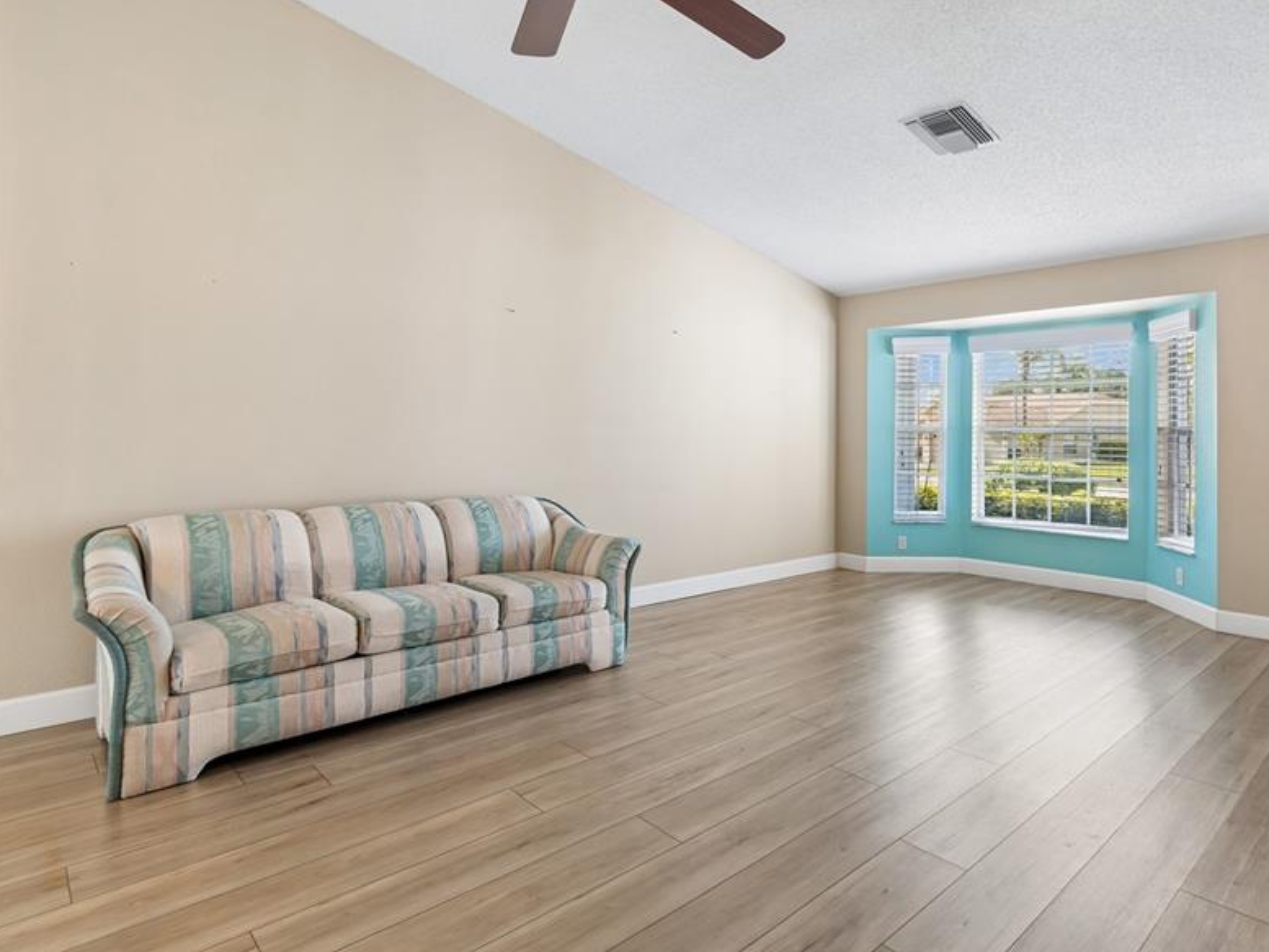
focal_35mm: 19
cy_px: 425
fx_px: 697
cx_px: 828
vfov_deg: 68.5
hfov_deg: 82.3
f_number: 7.1
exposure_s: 1/8
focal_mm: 10
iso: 100
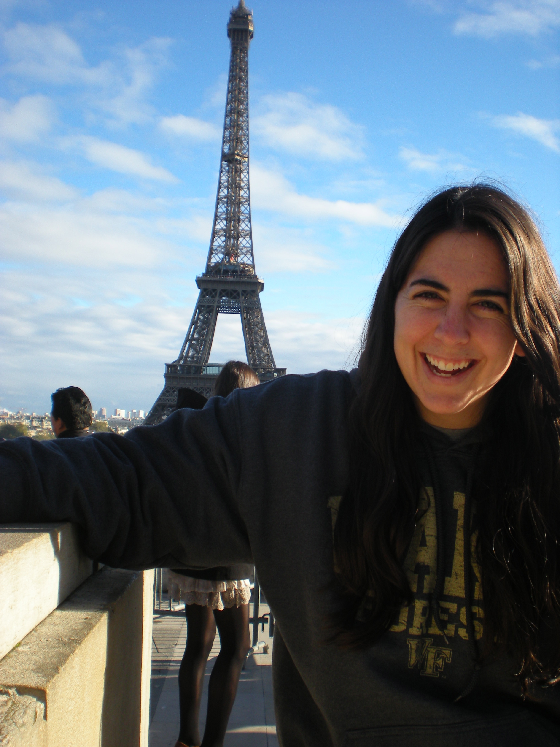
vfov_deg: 42.9
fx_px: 949
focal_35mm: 44
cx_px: 280
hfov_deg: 32.9
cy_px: 374
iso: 64
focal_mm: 7.4
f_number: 4.9
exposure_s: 1/272
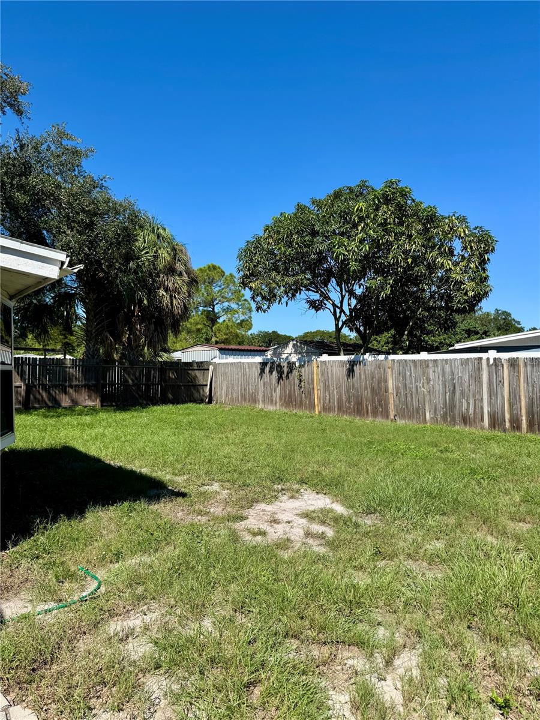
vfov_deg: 71.6
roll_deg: +0.0
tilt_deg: +0.5
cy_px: 360
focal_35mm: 24
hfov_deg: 56.8
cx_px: 270
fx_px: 499
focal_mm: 6.76
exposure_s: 1/3802
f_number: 1.78
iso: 80
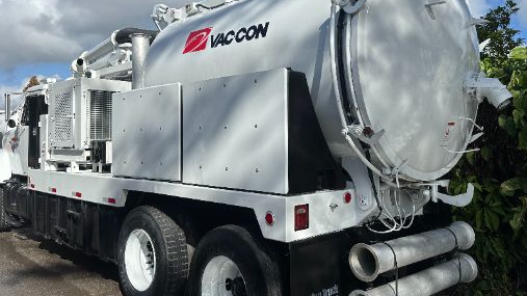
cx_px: 283
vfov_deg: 35.6
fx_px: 461
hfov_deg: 59.4
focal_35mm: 33
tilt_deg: +2.8
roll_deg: -1.2
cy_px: 130
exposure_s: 1/7576
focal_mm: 6.86
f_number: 1.78
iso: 80
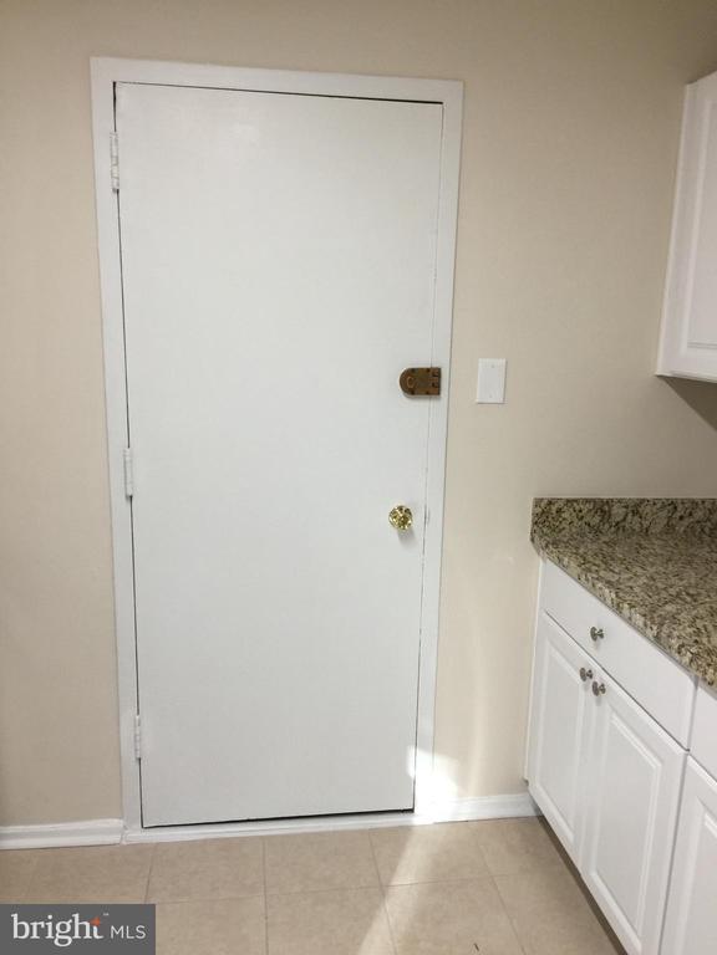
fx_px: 801
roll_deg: -1.0
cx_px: 358
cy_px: 478
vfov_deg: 61.7
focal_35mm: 29
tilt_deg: -8.3
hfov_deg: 48.2
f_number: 2.2
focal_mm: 4.15
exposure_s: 1/30
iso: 40
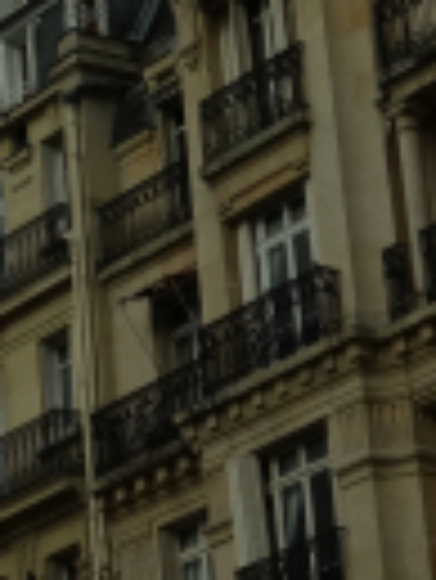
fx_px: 3521
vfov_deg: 9.3
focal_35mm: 210
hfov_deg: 6.9
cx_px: -391
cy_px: -166
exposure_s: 1/1250
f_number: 4.5
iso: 125
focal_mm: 17.4
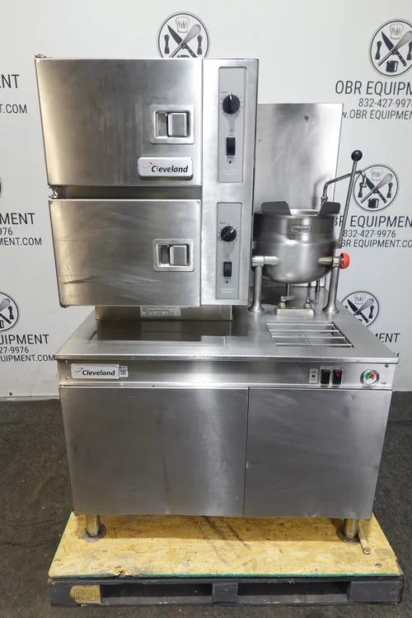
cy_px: 309
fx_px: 412
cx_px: 206
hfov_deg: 53.1
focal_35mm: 24
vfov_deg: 73.7
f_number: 3.5
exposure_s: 1/30
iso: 320
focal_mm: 9
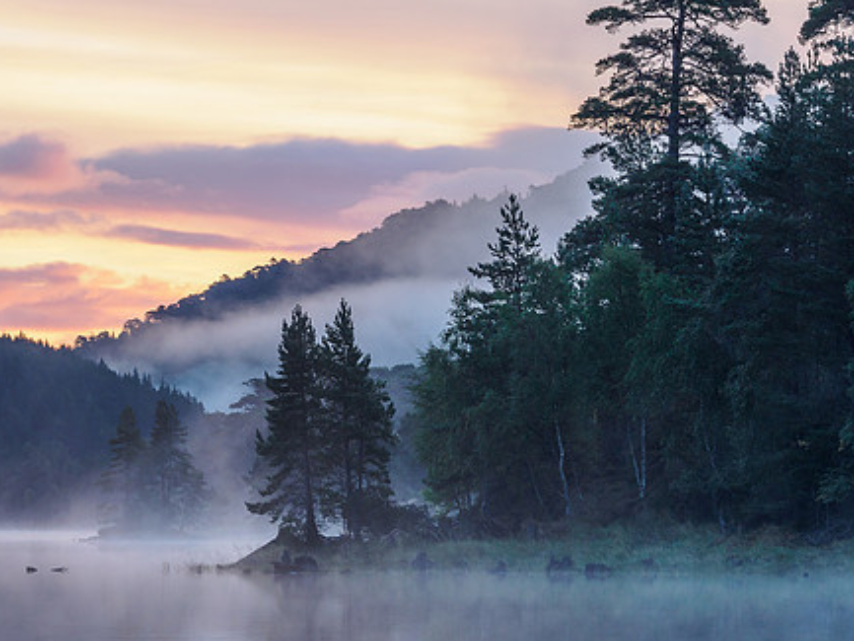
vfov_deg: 4.8
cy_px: 218
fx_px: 7601
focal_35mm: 308
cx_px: 452
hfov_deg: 6.4
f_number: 7.1
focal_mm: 115
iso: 200
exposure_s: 1/25
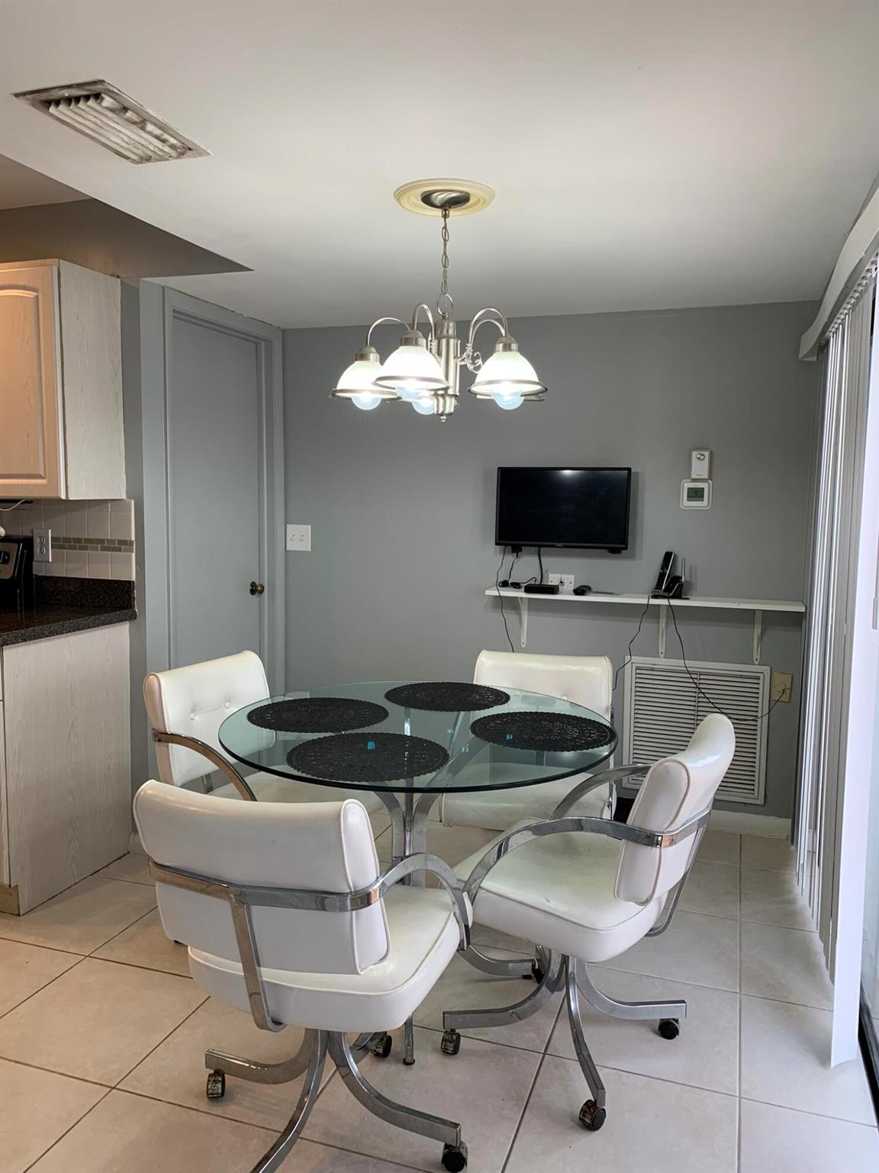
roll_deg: -0.8
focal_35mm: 26
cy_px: 586
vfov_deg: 67.3
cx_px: 440
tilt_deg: -3.9
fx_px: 880
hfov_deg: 53.1
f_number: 1.8
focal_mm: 4.25
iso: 80
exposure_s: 1/120
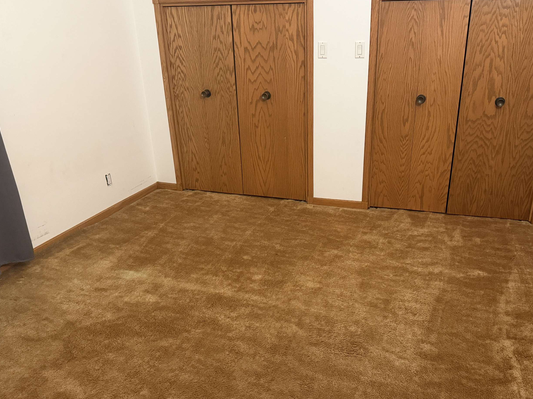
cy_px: 226
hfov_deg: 59.9
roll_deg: +1.4
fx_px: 462
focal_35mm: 30
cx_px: 289
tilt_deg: -24.3
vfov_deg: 46.7
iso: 640
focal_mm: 6.76
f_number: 1.78
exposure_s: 1/40
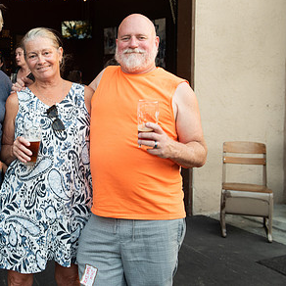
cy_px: 97
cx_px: 39
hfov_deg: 30.5
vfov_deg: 31.4
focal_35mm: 54
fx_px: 505
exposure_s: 1/80
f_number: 4
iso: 400
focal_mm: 32
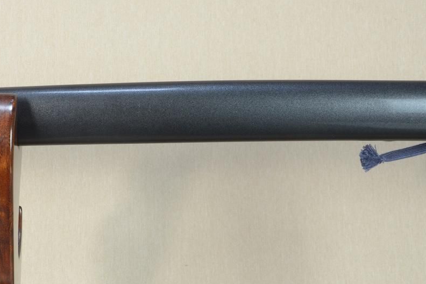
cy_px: 100
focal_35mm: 53
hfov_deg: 35.7
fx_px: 627
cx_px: 59
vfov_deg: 25.4
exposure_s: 1/2
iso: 400
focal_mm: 20
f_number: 11
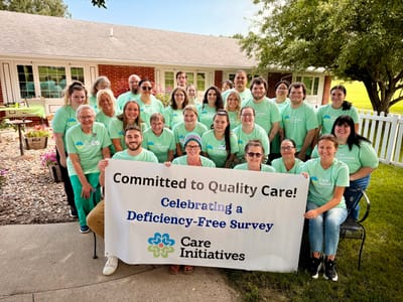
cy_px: 151
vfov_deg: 56.8
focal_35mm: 24
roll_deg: -1.3
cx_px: 202
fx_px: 279
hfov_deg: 71.6
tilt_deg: -14.0
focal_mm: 6.76
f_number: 1.78
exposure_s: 1/840
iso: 100
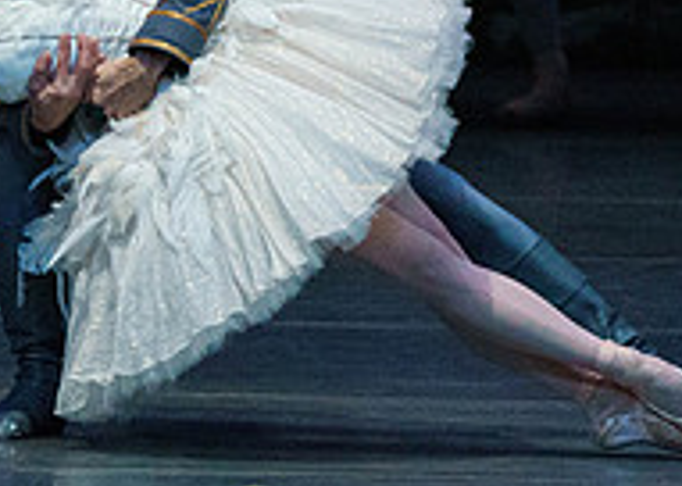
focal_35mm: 1254
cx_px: 5
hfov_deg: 1.6
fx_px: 24263
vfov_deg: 1.1
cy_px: -163
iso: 8000
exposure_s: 1/250
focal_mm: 382
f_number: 5.6
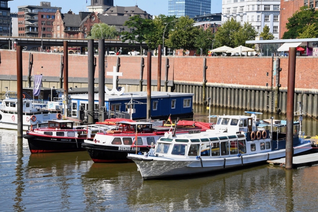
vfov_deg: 18.2
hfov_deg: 27.0
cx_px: 159
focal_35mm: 75
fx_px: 663
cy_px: 106
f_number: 16
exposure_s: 1/1000
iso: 2000
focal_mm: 50
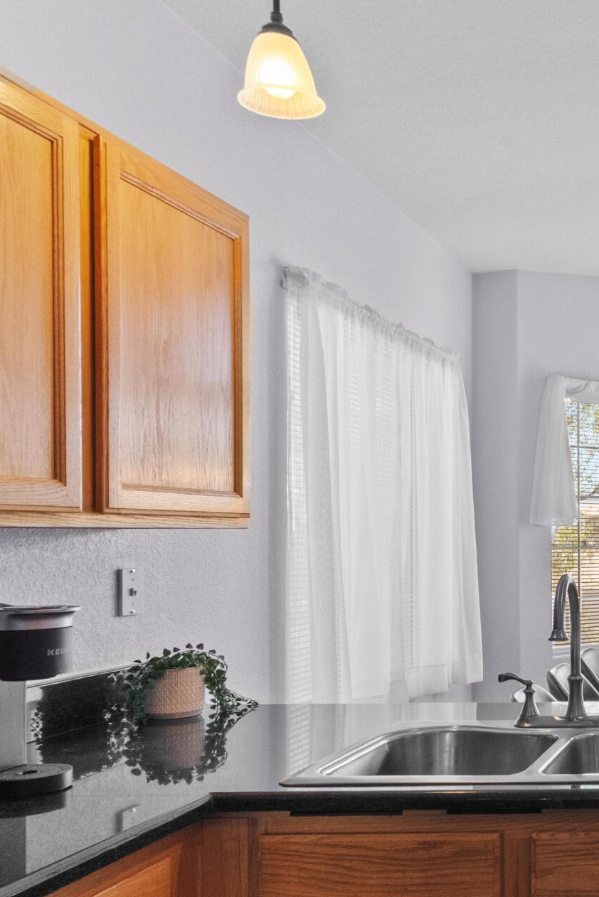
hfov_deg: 28.8
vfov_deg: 50.4
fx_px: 948
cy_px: 537
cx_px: 773
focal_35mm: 38
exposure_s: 1/13
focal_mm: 16
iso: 2000
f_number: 18
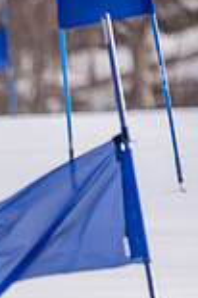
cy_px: 344
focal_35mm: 2250
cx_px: -317
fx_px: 18603
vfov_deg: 0.9
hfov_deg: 0.6
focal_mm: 600
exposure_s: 1/3200
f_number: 6.3
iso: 800
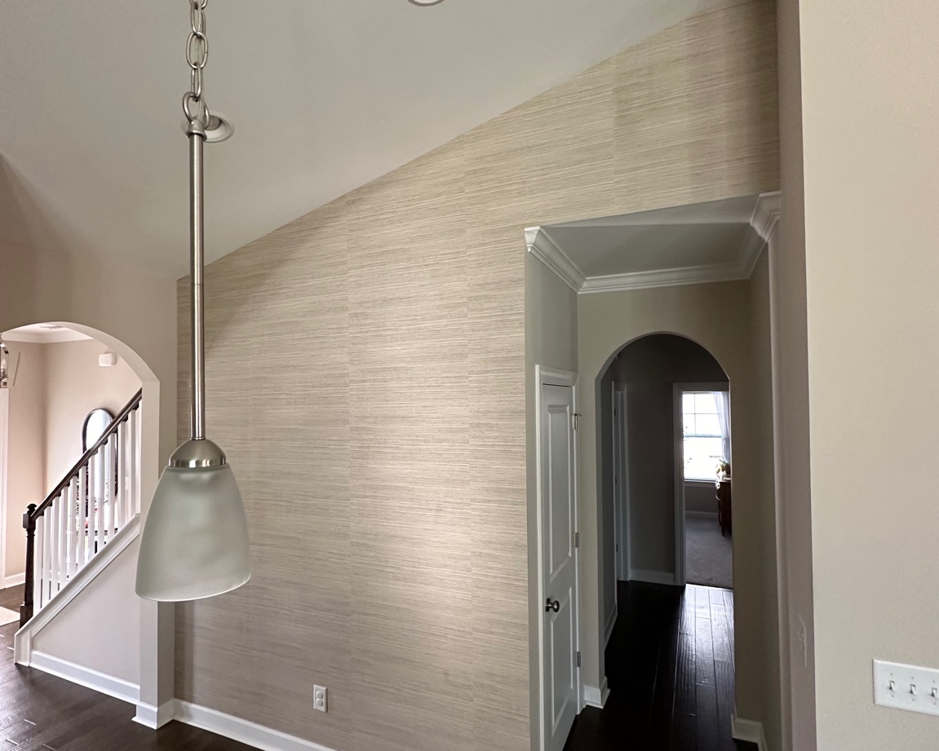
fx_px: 528
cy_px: 386
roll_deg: +0.0
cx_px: 459
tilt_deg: +1.7
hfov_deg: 83.3
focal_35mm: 19
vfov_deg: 70.8
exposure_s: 1/68
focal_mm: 2.22
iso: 320
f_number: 2.2
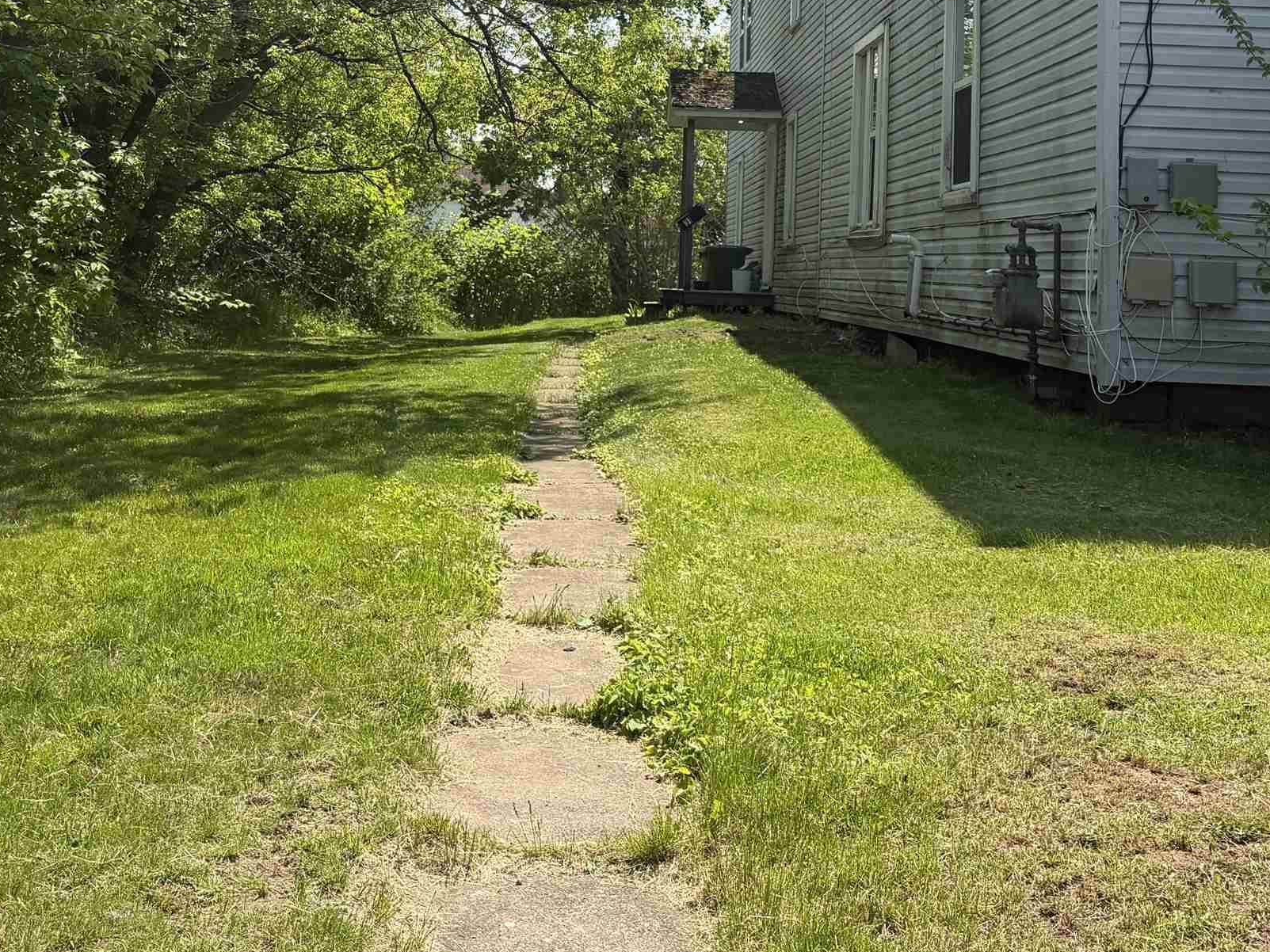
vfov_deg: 30.3
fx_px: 1688
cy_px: 115
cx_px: 552
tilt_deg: +5.9
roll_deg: -2.1
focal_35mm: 46
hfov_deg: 41.2
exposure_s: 1/3584
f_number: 1.78
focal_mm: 6.76
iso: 100
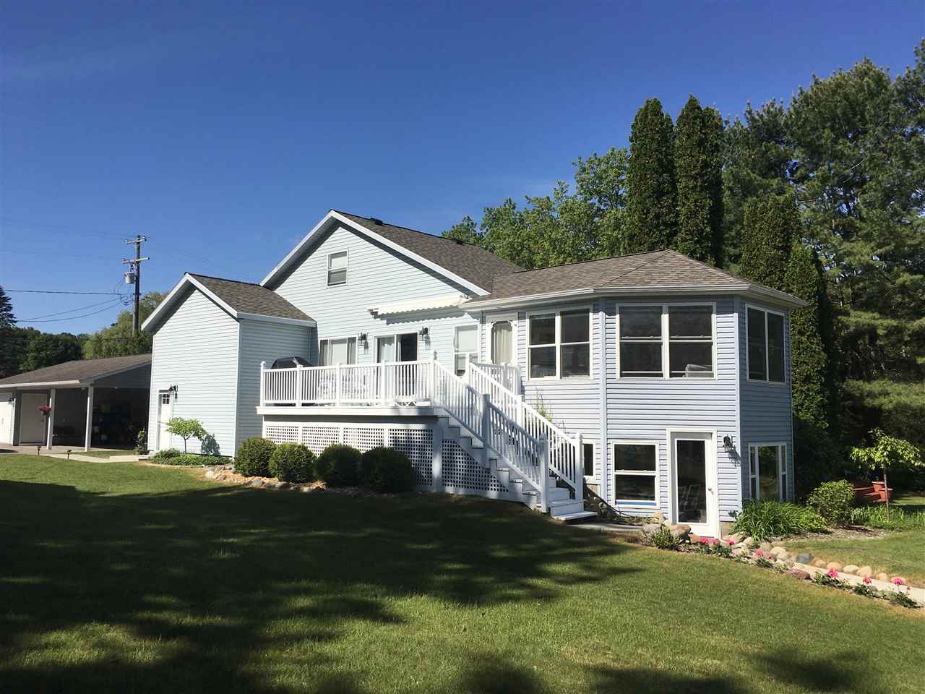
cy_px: 347
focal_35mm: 29
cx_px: 462
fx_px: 775
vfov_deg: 48.2
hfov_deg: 61.7
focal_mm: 4.15
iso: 25
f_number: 2.2
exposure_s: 1/2959
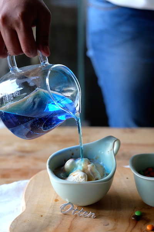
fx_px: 539
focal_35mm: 84
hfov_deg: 16.3
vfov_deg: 24.2
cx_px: 77
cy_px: 116
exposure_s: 1/125
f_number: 2.8
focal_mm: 56
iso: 800
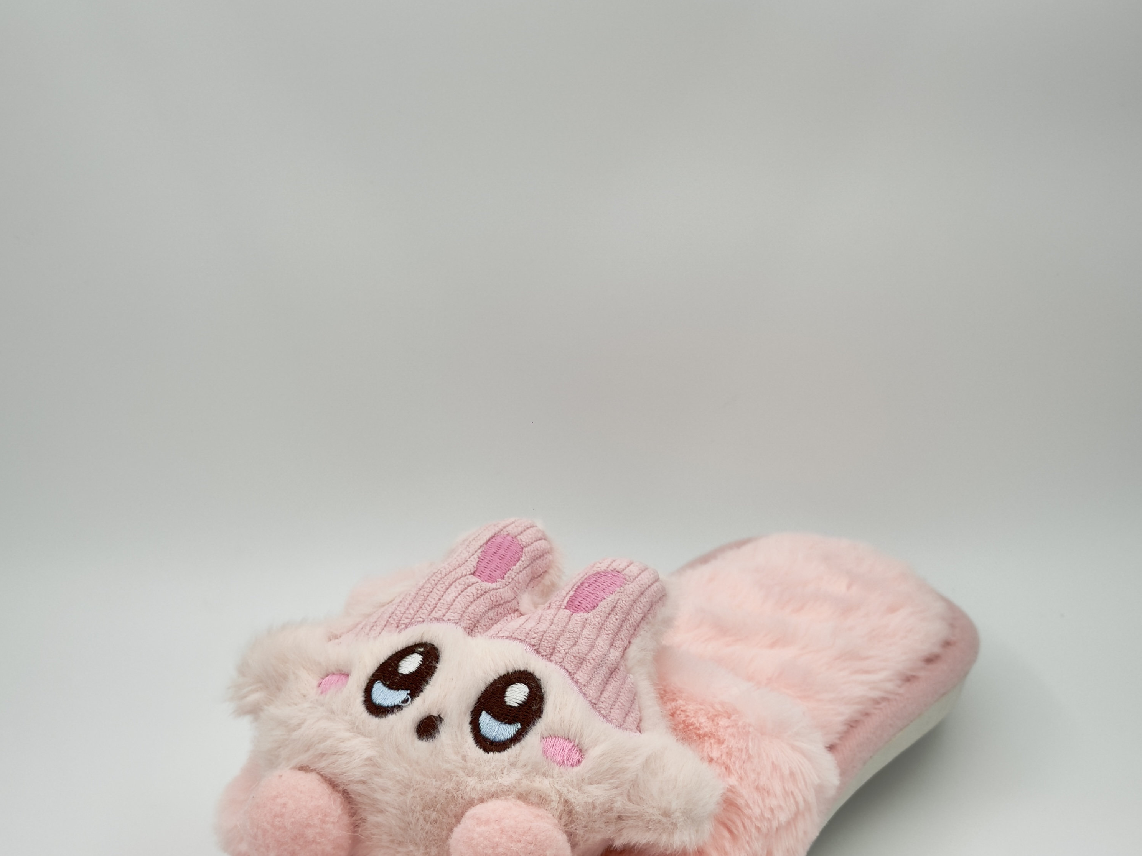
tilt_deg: -22.6
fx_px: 2144
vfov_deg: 22.4
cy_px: 603
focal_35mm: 65
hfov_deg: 29.8
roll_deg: -0.1
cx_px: 573
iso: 64
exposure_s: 1/2415
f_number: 1.78
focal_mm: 6.76
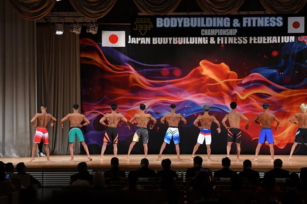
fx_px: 639
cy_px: 102
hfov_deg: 27.0
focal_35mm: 75
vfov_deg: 18.2
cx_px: 154
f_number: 5.6
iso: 3200
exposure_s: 1/400
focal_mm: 50
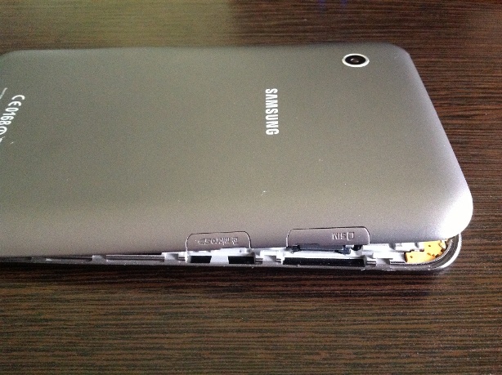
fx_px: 507
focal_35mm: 35
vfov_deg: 40.6
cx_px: 251
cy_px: 188
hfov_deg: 52.7
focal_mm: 4.28
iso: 500
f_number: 2.4
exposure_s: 1/15
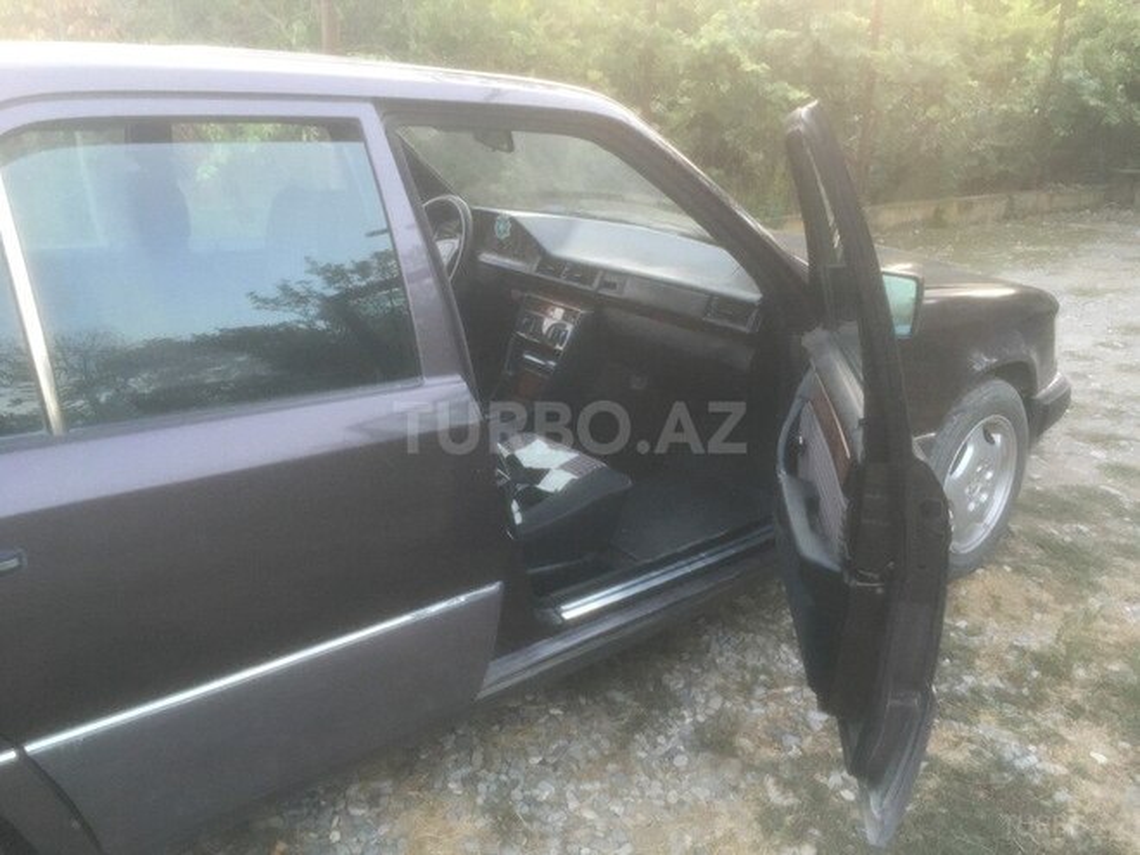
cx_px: 570
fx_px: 955
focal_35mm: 29
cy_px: 428
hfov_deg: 61.7
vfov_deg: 48.2
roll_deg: -0.3
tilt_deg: -19.0
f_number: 2.2
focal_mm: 4.15
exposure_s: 1/33
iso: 200
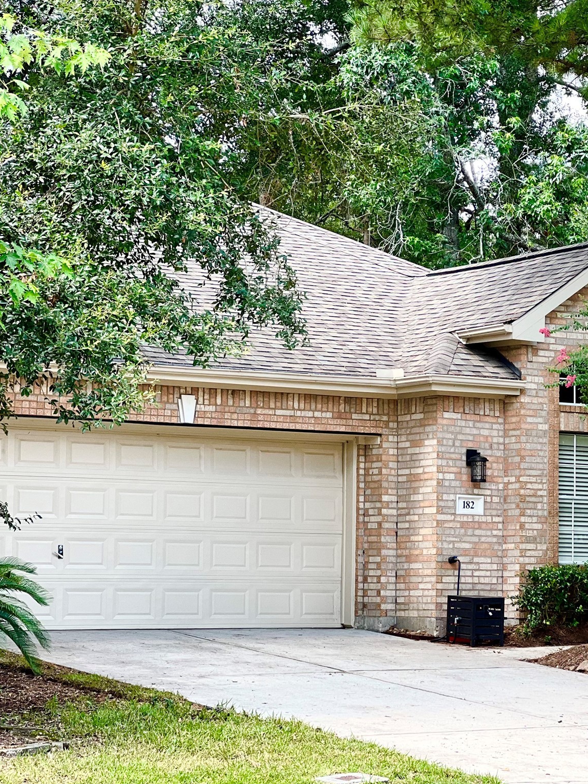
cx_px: 390
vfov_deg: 19.1
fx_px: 2333
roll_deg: -0.8
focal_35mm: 103
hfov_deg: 14.3
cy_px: 392
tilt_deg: +4.9
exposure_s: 1/121
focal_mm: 9
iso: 50
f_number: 2.8
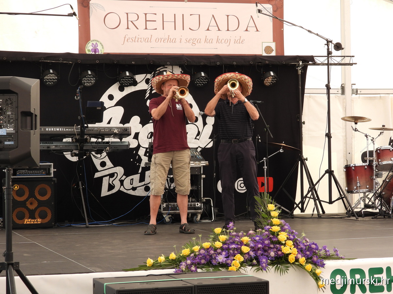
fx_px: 965
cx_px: 196
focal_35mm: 85
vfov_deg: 17.4
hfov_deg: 23.0
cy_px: 147
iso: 100
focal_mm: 15.3
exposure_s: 1/125
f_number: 3.5
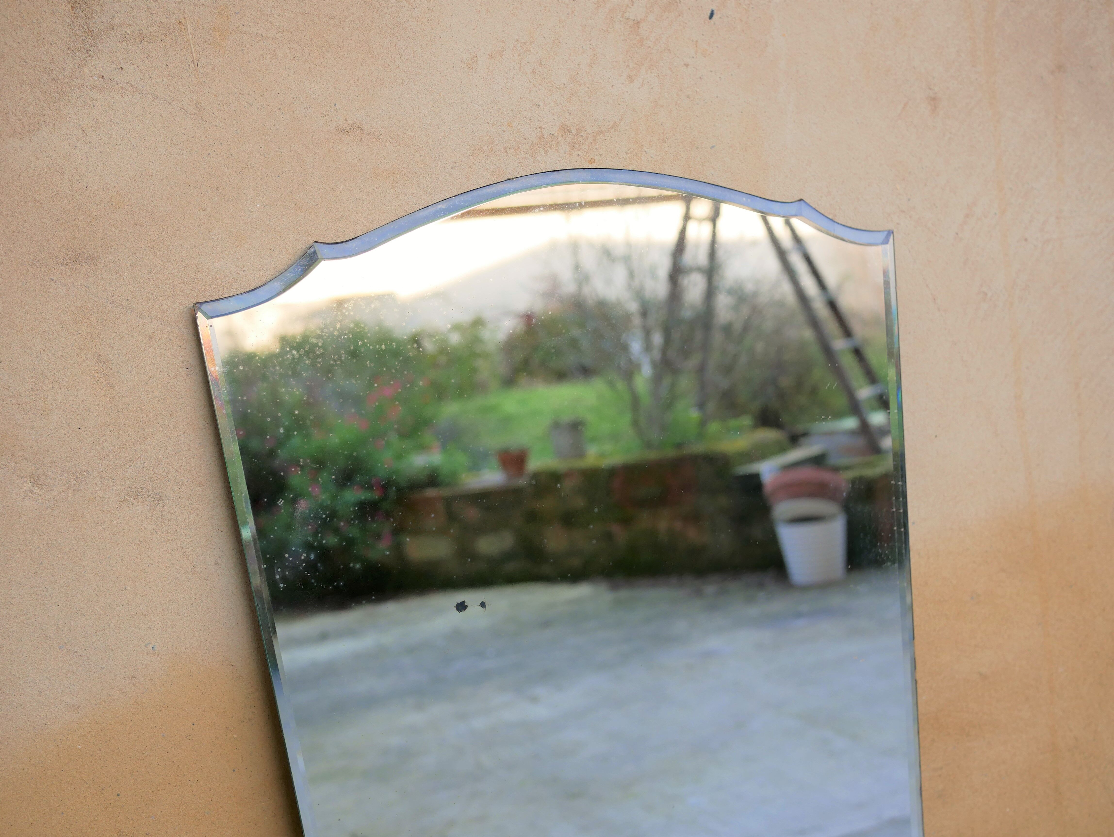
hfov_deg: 46.8
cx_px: 557
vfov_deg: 36.0
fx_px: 1288
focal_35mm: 40
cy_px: 418
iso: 200
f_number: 3.2
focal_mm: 20
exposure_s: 1/320
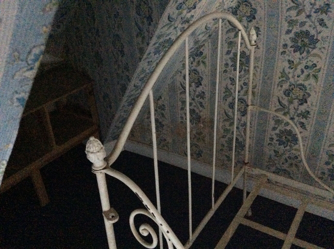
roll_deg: +4.4
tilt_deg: -29.3
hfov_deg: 56.9
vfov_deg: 44.1
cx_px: 167
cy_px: 124
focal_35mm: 32
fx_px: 308
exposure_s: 1/17
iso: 800
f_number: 2.4
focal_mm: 3.3
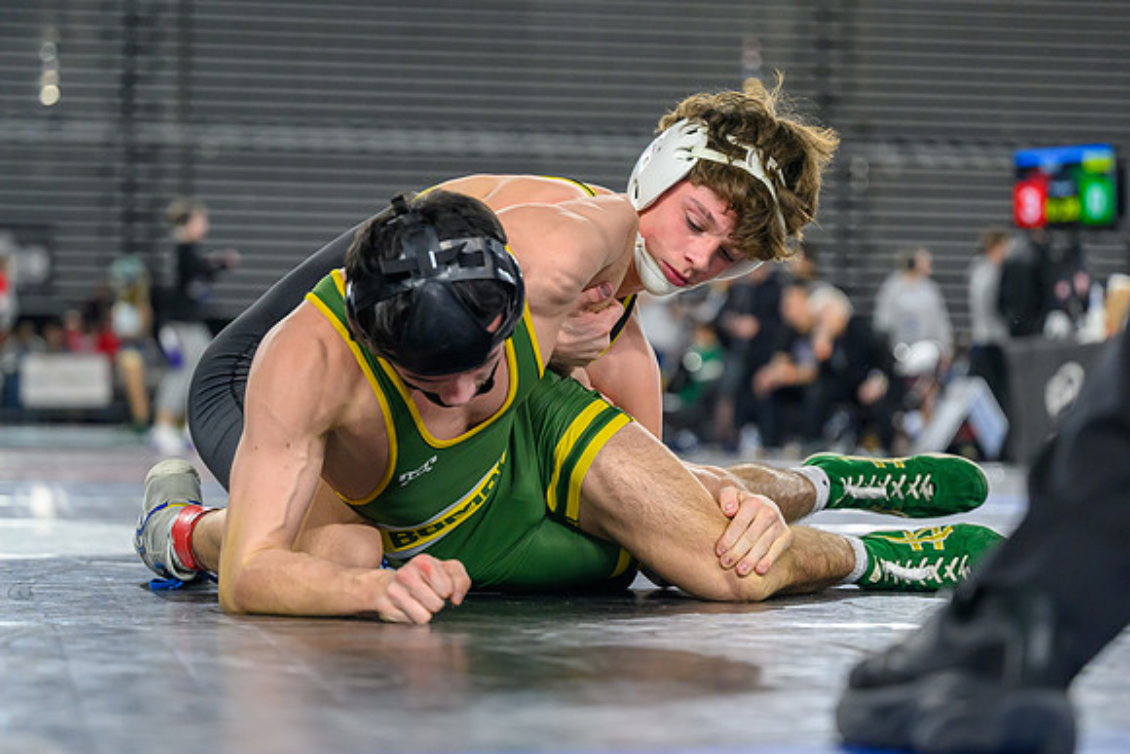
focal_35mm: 111
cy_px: 337
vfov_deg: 12.3
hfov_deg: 18.4
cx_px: 647
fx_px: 3491
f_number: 2.8
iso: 2000
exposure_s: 1/800
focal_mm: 82
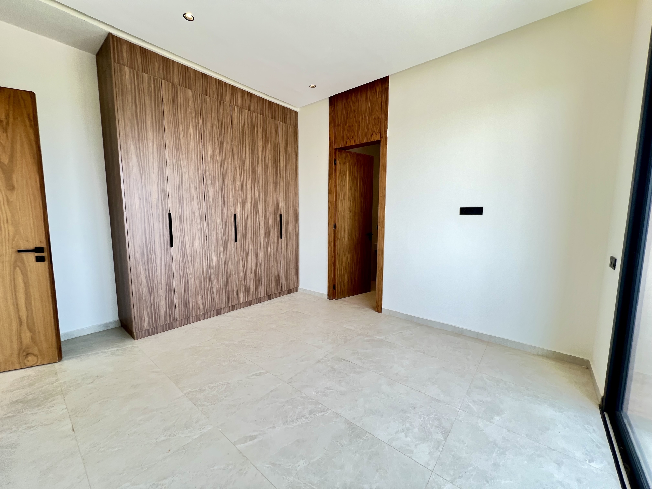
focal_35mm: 13
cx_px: 326
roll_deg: +0.1
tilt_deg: -6.3
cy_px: 244
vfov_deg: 89.9
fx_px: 245
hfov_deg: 106.2
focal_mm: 1.57
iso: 40
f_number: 1.8
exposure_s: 1/33
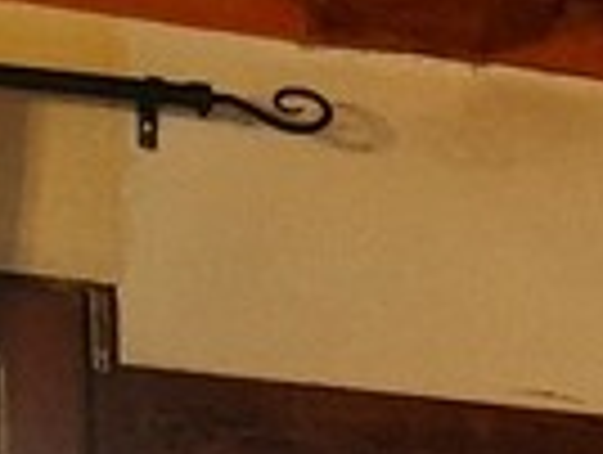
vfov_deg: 6.9
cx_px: 1575
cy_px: 1416
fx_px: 3333
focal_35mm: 191
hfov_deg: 9.0
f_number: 2
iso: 250
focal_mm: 4.6
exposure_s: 1/100
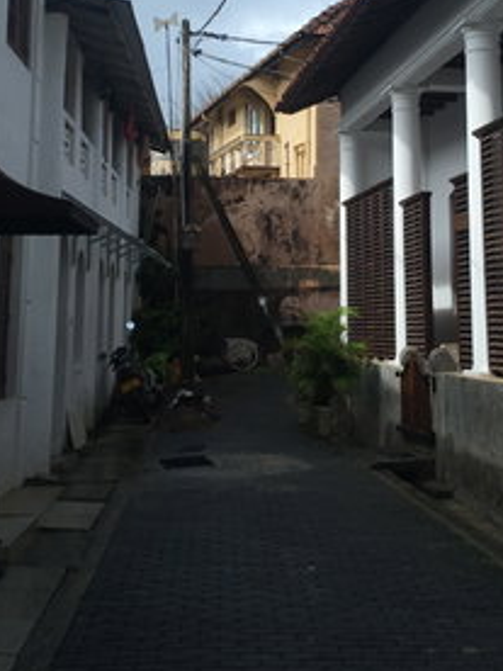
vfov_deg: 33.3
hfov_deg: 26.1
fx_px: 1085
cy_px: 128
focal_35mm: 56
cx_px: 279
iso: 25
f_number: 2.2
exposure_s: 1/1832
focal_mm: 4.15
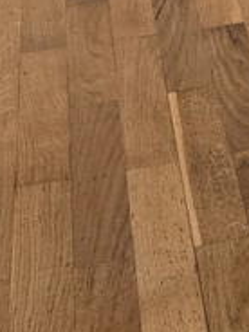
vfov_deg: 11.9
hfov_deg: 10.4
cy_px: -462
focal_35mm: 135
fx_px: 1295
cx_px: 422
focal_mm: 6.3
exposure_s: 1/100
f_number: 1.7
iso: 250
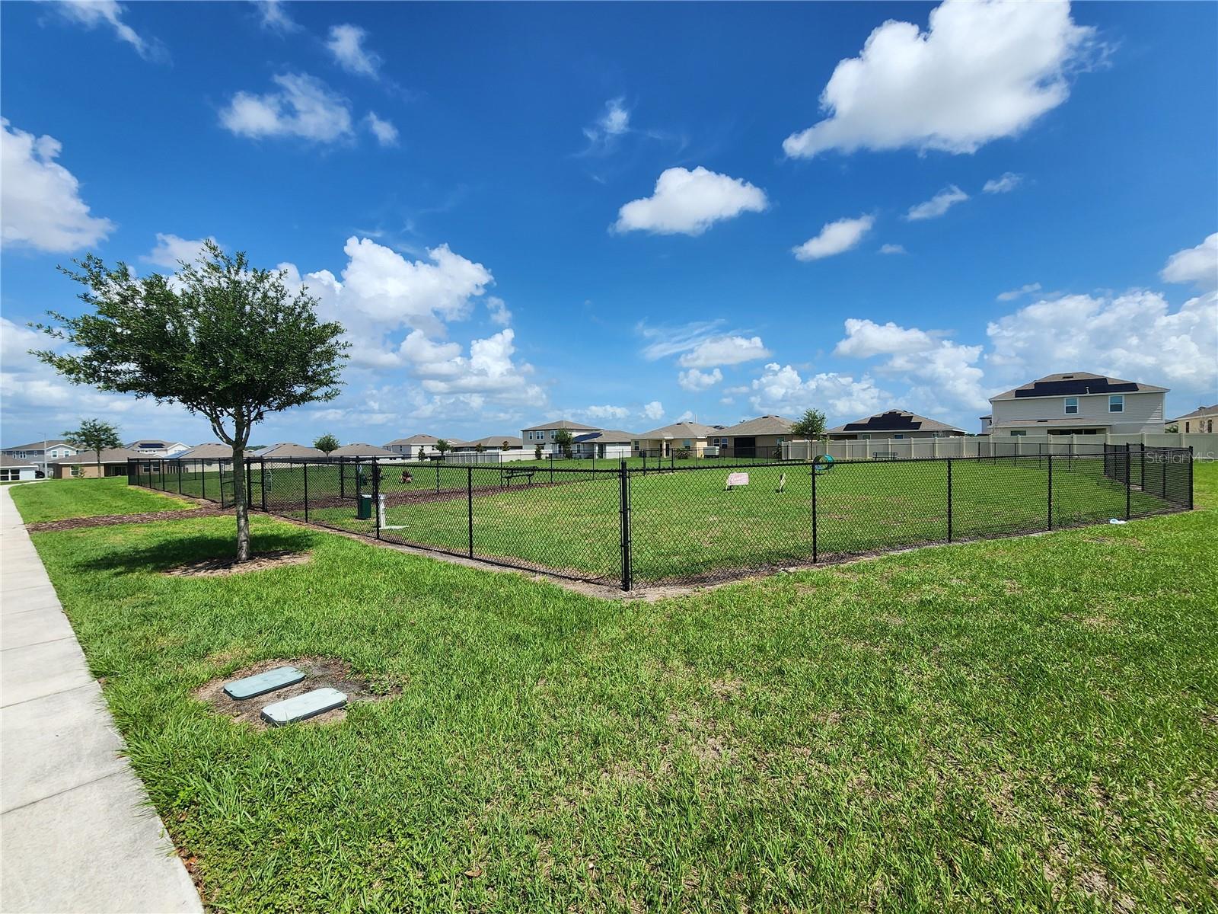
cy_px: 457
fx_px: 457
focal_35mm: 13
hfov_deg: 106.2
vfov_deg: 89.9
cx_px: 609
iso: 50
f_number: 2.2
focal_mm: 2.2
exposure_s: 1/3100
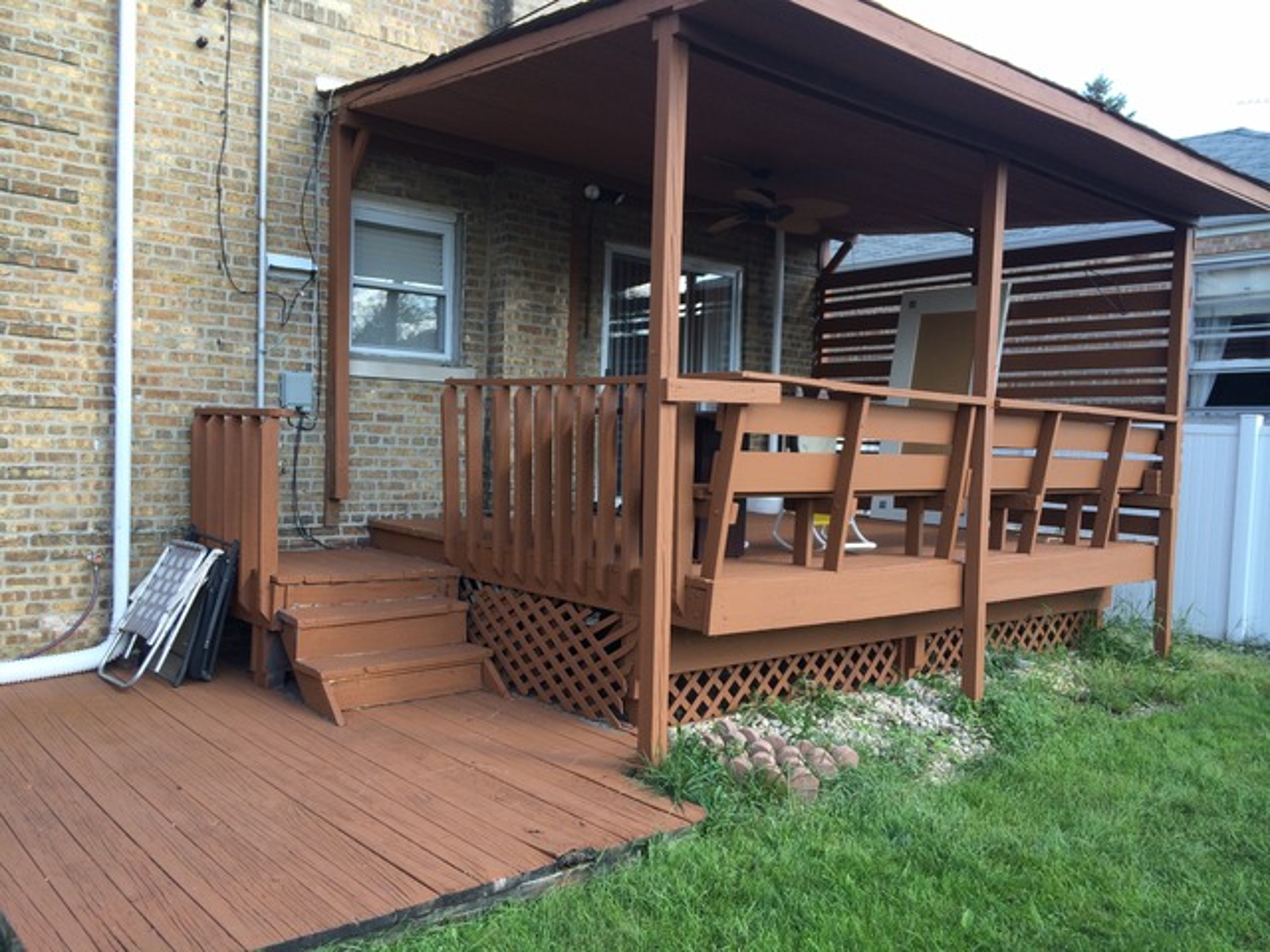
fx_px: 1101
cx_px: 635
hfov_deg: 60.0
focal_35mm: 30
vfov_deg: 46.8
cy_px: 476
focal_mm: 4.12
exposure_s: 1/256
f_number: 2.2
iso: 32
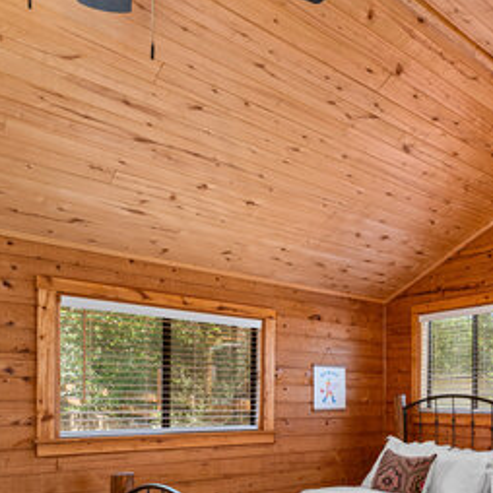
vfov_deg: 50.0
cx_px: 522
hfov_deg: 43.8
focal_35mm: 30
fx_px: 483
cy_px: 411
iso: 400
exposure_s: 1/10
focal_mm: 14
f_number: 8
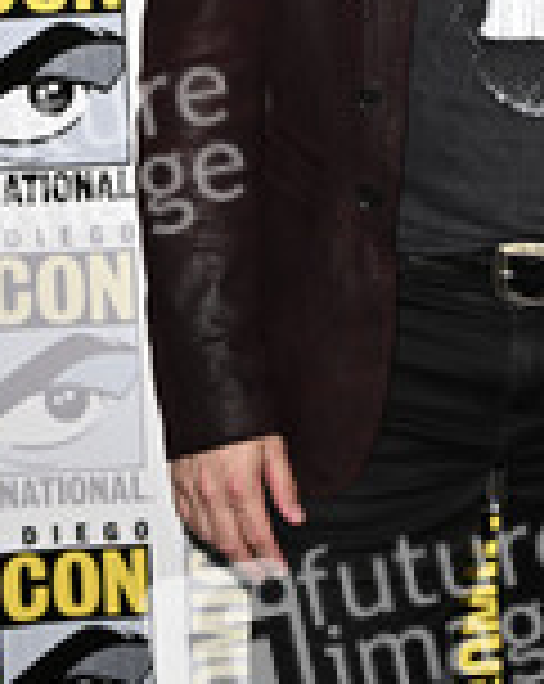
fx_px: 2543
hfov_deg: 12.1
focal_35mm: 126
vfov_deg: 15.0
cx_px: 504
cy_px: -50
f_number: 4.5
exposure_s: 1/250
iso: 1250
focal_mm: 51
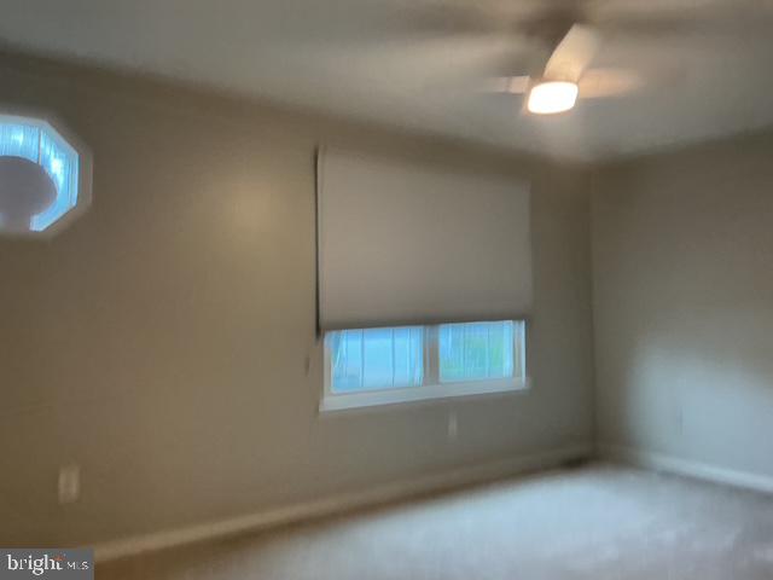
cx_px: 386
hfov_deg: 61.7
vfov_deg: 48.2
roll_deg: -0.9
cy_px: 290
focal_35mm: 29
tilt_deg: +1.4
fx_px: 648
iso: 100
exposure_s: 1/60
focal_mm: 3
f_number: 1.8
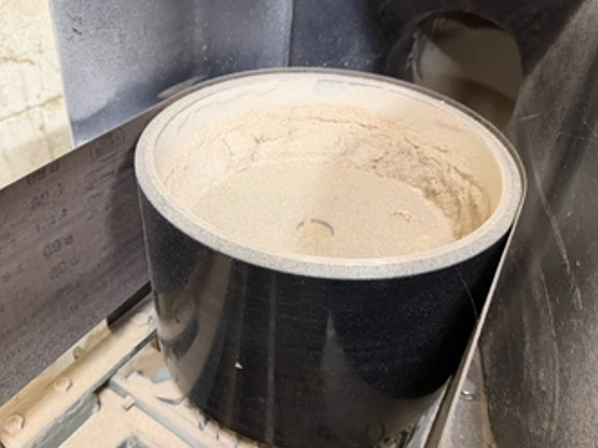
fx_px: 501
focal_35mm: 29
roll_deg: -2.0
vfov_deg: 48.2
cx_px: 267
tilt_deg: -37.3
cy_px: 215
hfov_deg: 61.5
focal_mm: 6.76
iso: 500
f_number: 1.78
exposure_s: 1/60
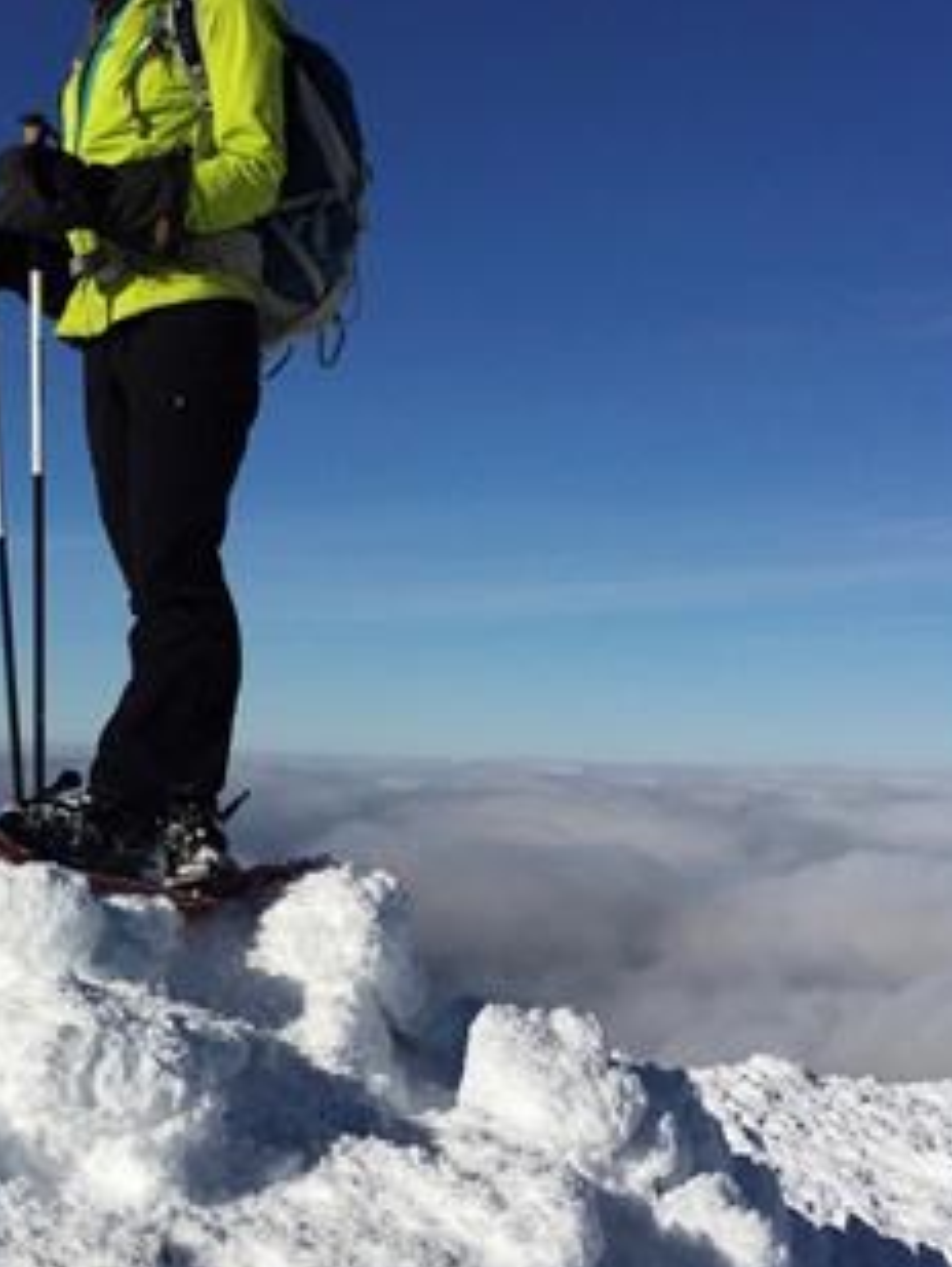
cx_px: 107
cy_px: 800
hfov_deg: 23.4
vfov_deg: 31.5
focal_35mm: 61
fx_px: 2235
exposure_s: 1/9901
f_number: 2.2
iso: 32
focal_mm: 4.15
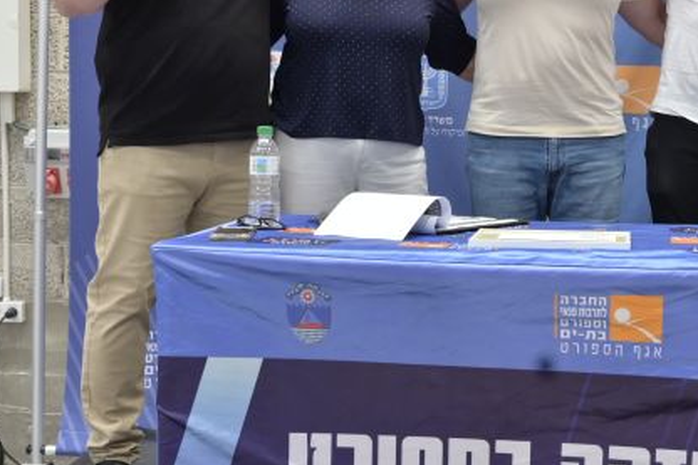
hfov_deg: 25.7
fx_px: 1492
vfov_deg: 17.7
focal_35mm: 77
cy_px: 196
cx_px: 586
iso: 1600
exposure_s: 1/160
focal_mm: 32
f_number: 6.3
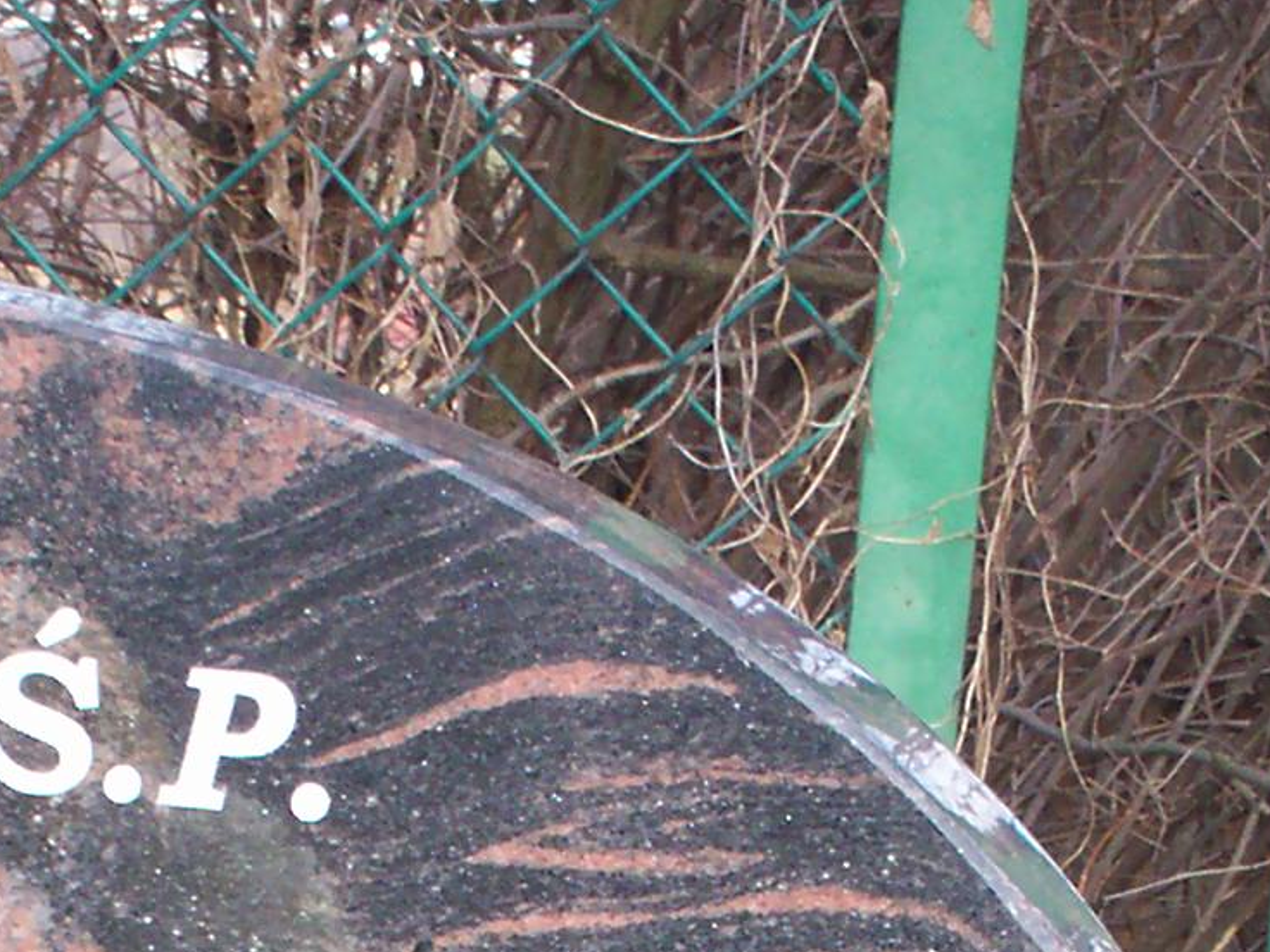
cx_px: 445
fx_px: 4623
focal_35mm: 126
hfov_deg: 15.6
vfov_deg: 11.2
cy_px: 1552
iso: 140
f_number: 4.5
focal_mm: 6
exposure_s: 1/60
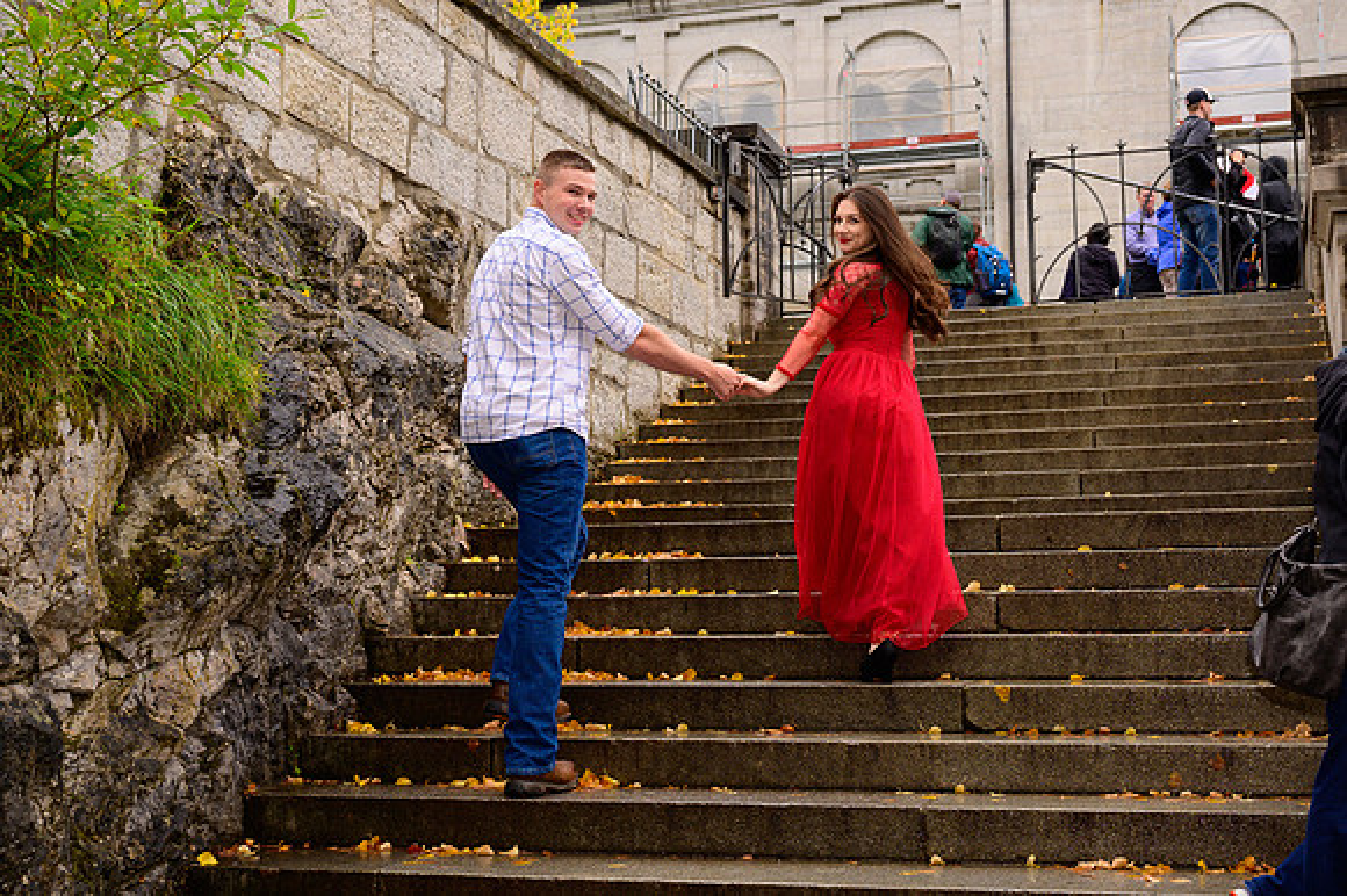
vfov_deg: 28.9
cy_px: 376
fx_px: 1737
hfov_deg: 42.3
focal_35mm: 46
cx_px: 782
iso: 400
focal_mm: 40
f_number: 4.5
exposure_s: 1/400
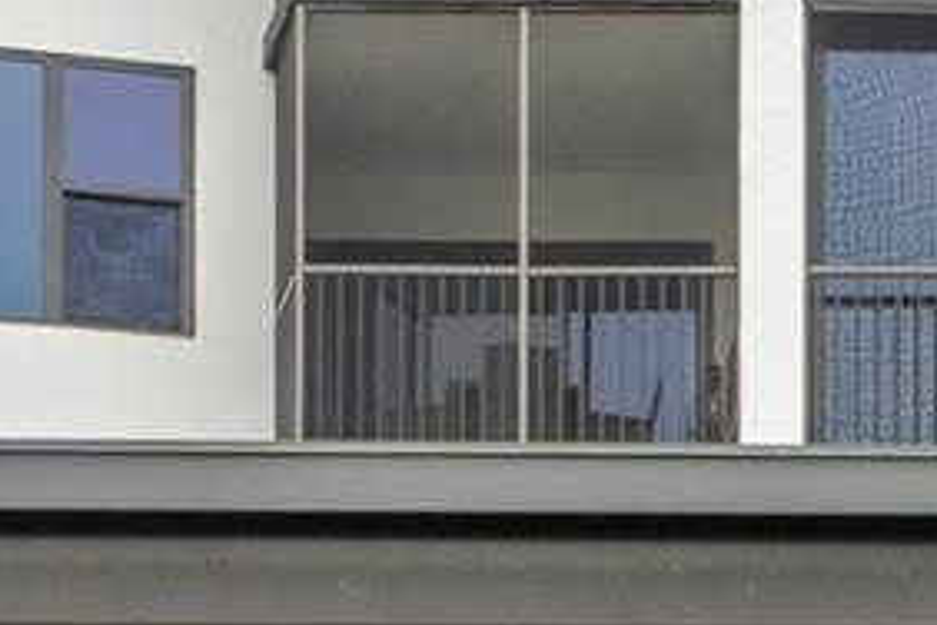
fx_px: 3540
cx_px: 844
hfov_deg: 14.9
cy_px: 1177
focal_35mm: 136
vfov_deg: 9.5
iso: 250
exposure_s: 1/200
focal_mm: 24
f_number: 8
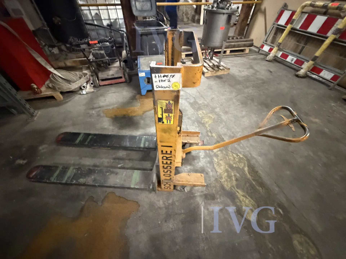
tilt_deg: -42.5
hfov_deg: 102.1
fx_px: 140
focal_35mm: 14
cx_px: 173
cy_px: 130
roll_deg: -0.2
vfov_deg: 85.7
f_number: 2.2
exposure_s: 1/33
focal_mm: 2.22
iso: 1600
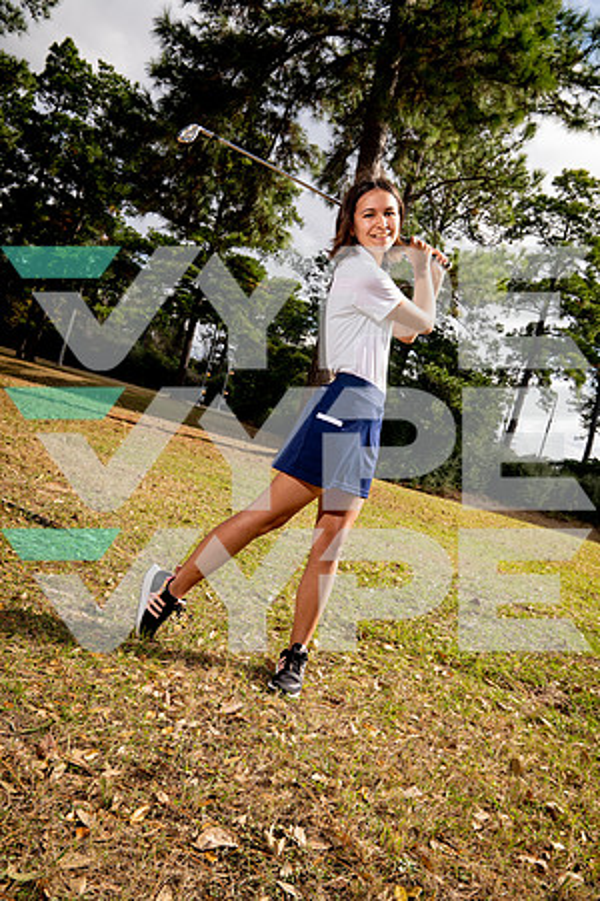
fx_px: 700
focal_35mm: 28
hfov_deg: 46.4
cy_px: 450
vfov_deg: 65.5
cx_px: 300
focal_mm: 28
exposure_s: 1/250
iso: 160
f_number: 8
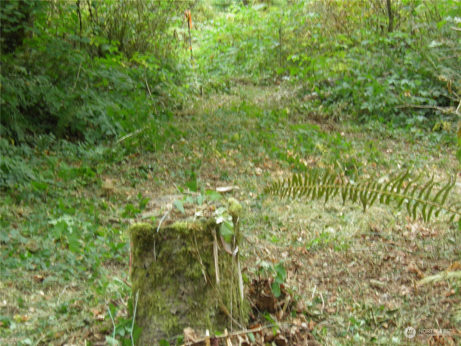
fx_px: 1119
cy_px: 173
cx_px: 230
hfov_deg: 23.3
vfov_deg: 17.6
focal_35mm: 84
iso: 100
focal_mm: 15.2
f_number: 3.9
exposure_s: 1/30
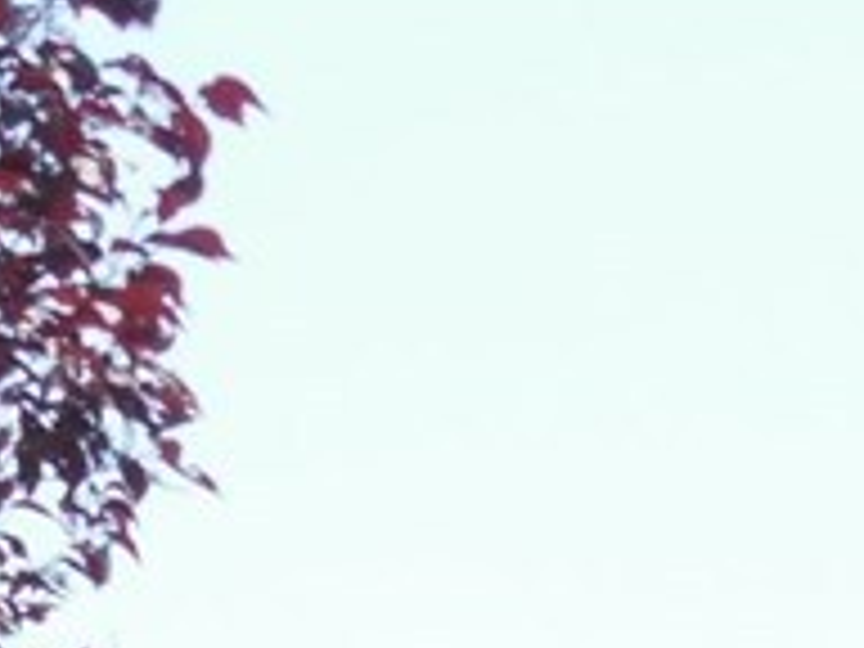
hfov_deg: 9.5
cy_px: 1674
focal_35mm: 208
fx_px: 5192
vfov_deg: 6.7
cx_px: 234
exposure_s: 1/500
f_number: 3.8
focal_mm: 7
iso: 125
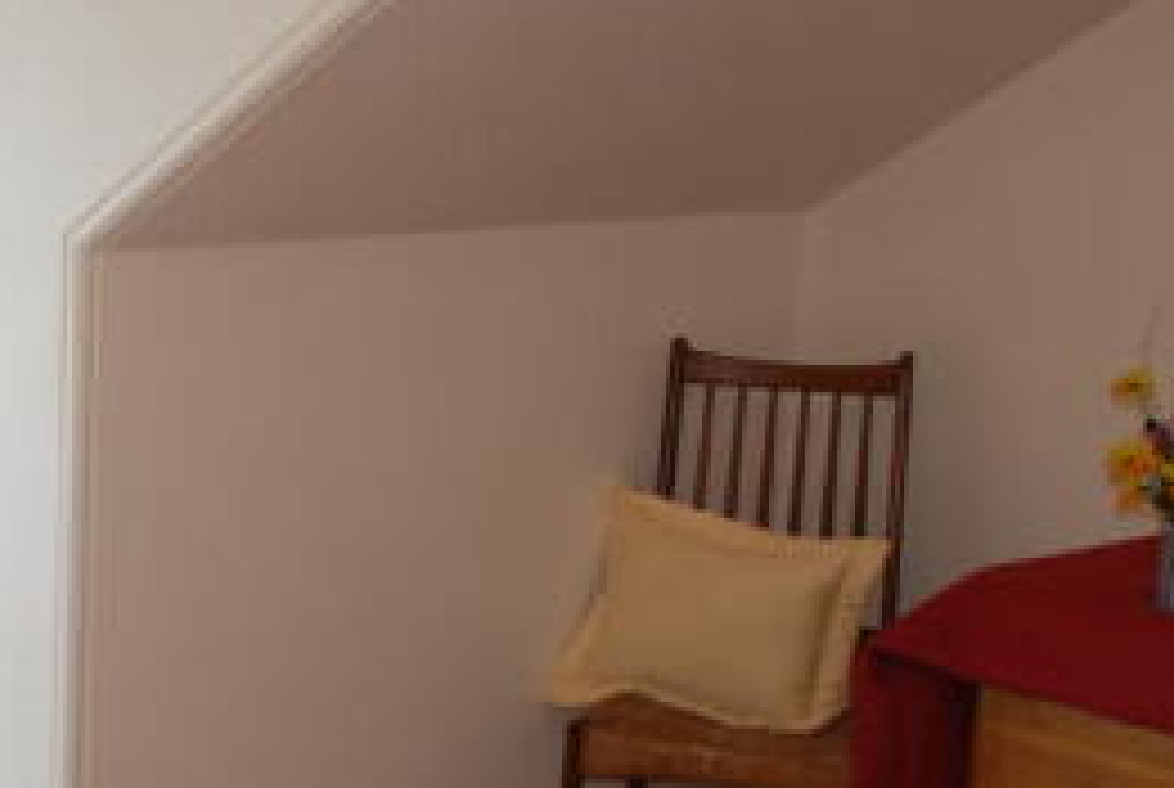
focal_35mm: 75
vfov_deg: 18.1
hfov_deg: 25.9
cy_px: 606
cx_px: 79
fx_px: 2450
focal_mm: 20
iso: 200
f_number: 3.8
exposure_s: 1/60
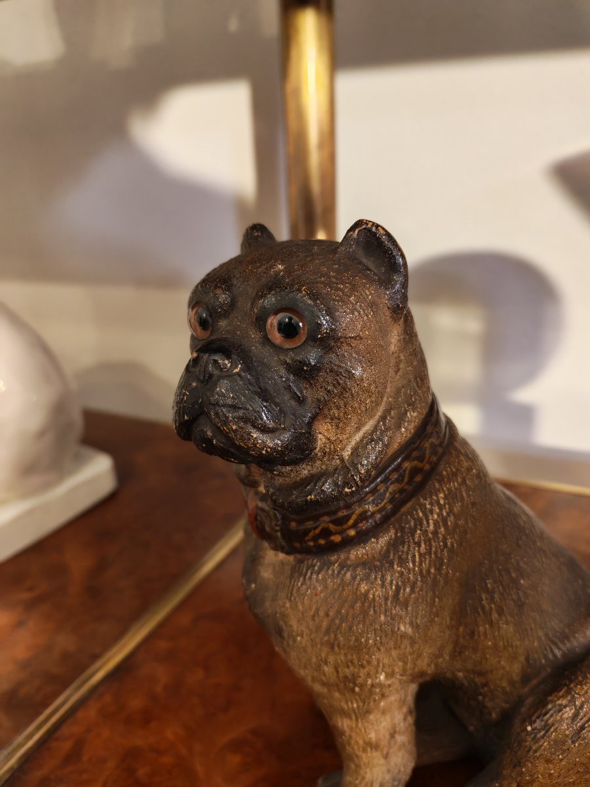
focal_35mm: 27
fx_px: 614
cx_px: 295
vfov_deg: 65.3
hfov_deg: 51.4
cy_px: 394
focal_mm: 6.12
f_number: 1.9
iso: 2500
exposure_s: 1/33
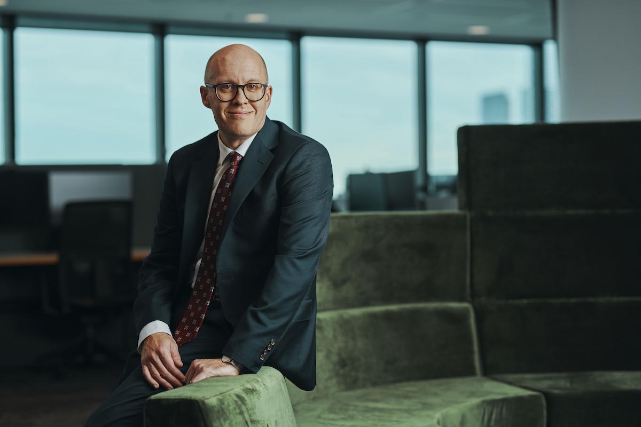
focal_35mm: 85
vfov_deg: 16.1
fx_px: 1513
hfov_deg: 23.9
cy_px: 214
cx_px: 320
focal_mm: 85
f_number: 2.5
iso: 100
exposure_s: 1/125
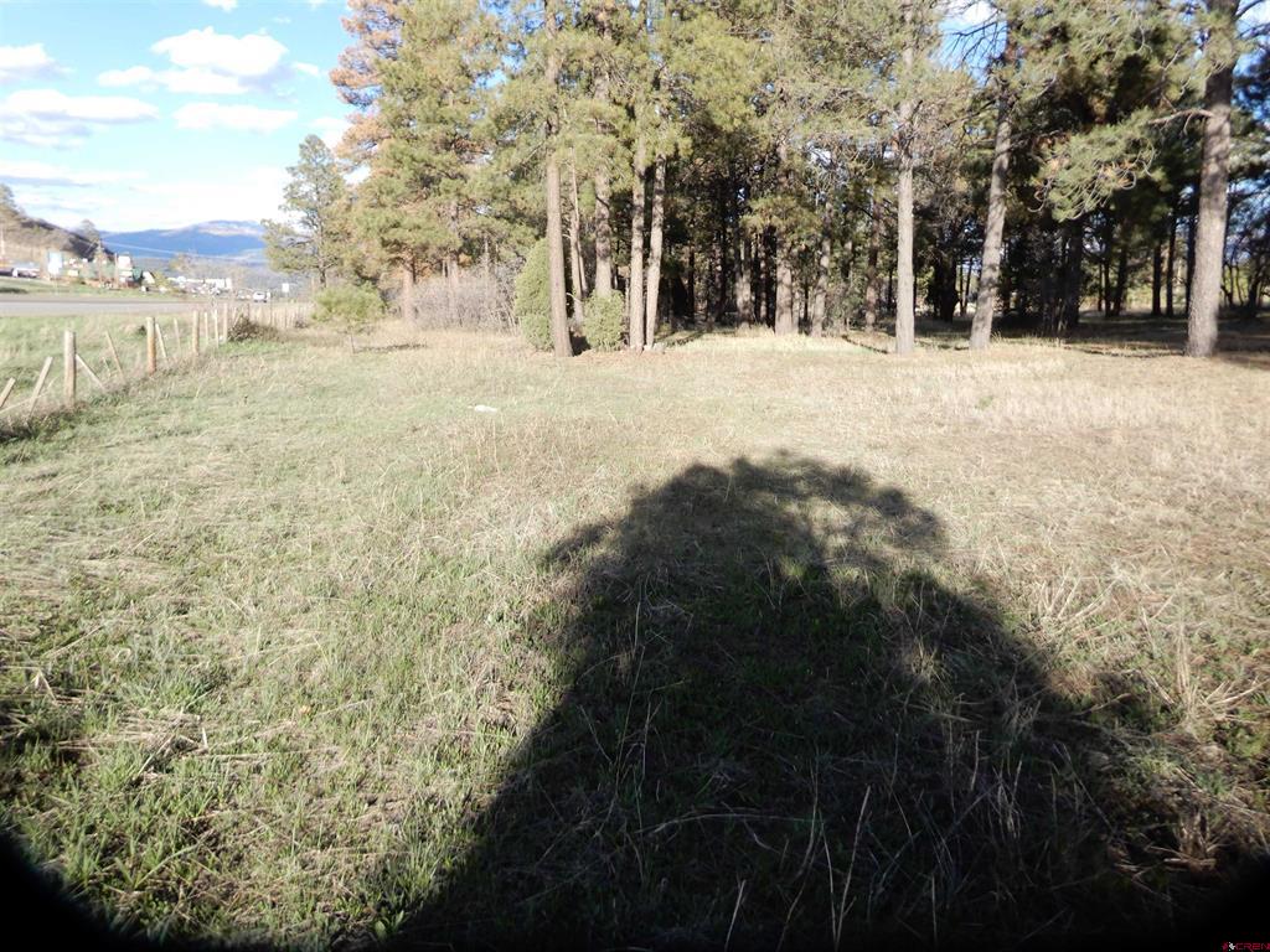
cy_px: 476
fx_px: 881
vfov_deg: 56.8
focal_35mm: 24
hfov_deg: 71.6
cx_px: 635
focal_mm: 4.3
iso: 80
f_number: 3.4
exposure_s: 1/320
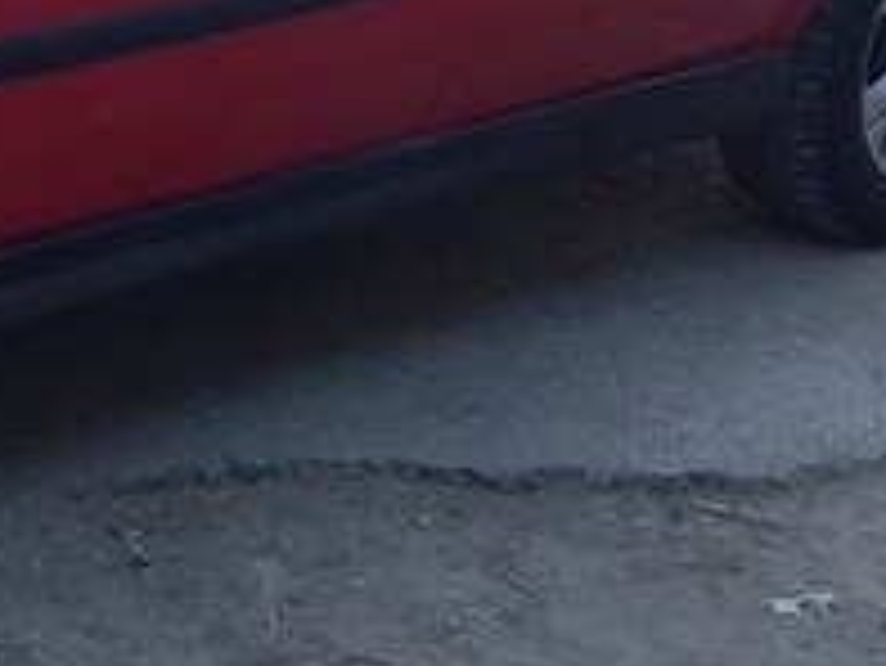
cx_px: -346
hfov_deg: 17.4
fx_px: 2664
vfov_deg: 13.7
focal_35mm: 104
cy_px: -227
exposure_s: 1/107
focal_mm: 3.3
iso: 40
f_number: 2.2
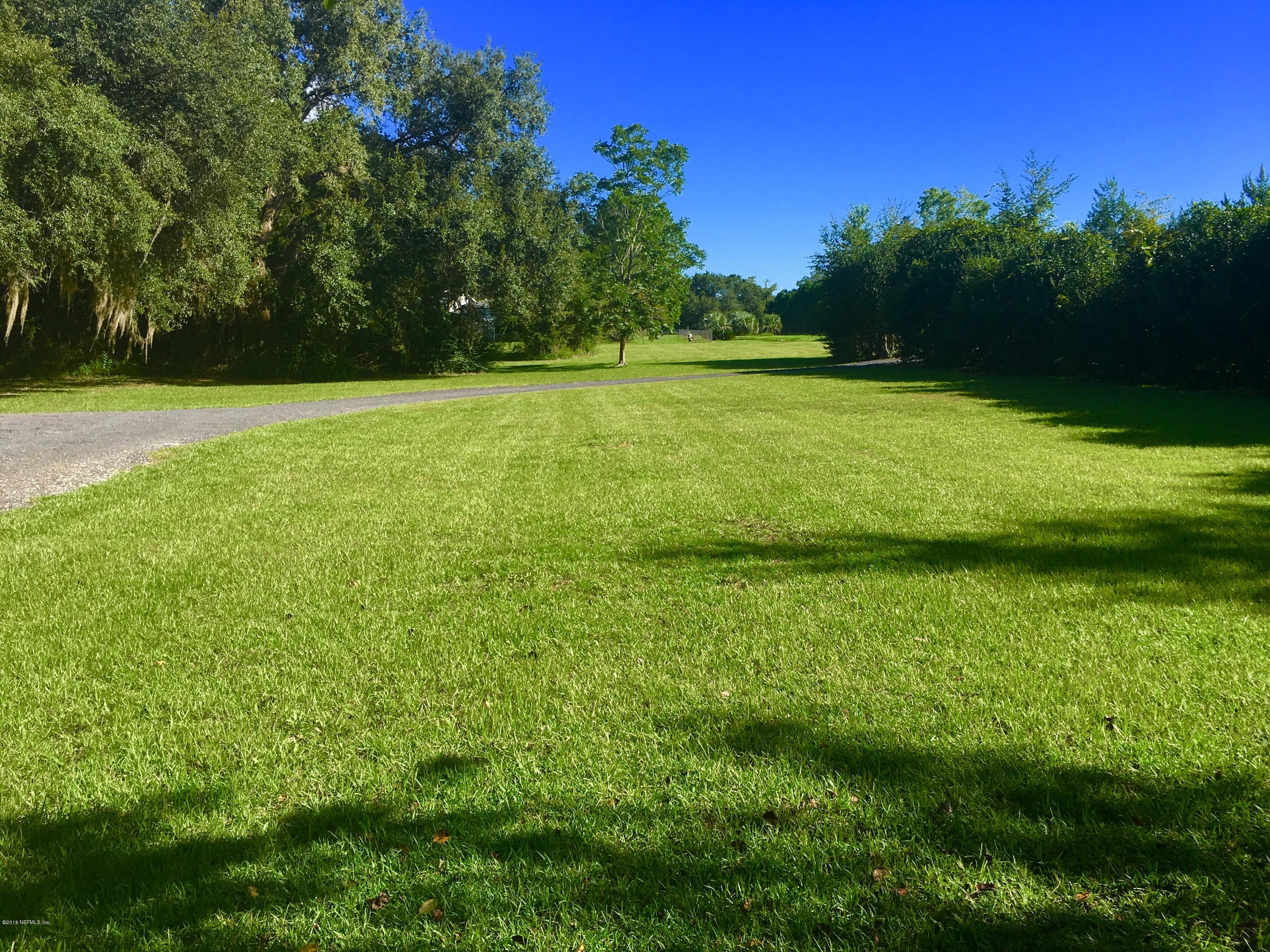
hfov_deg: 61.7
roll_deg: -2.3
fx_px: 1064
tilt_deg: -4.4
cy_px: 476
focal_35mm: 29
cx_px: 635
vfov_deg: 48.2
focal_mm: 4.15
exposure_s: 1/999
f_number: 2.2
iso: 25
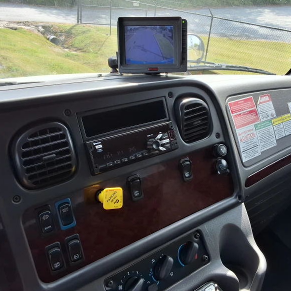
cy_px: 150
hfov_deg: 48.4
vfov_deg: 48.4
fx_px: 323
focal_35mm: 34
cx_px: 156
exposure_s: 1/297
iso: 32
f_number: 1.9
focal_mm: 2.91
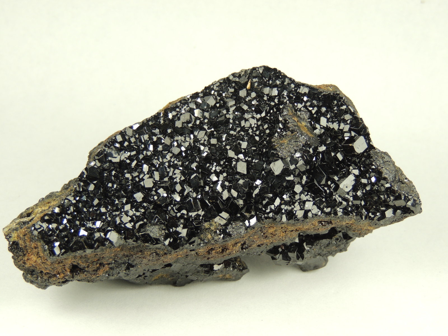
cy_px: 168
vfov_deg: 17.4
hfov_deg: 23.0
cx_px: 224
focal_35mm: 85
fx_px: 1100
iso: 100
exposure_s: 1/100
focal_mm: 15.1
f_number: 4
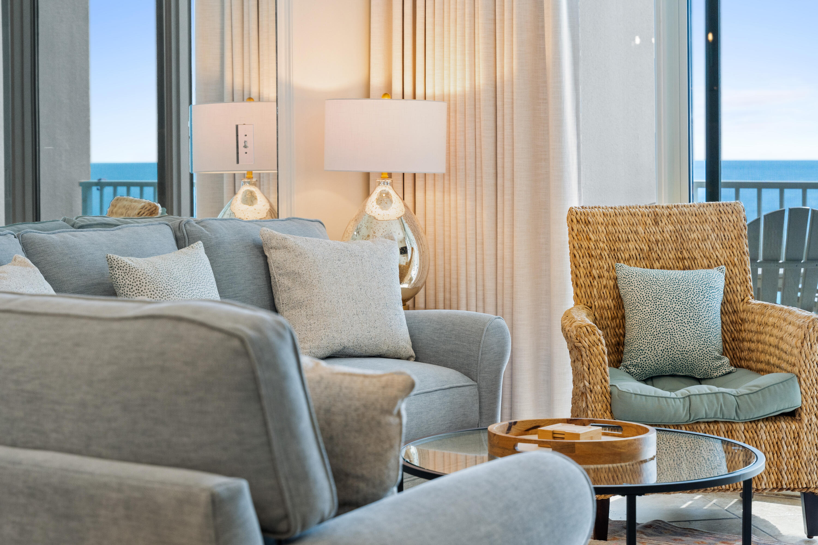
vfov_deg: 18.2
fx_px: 1701
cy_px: 272
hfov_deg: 27.0
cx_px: 409
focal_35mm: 75
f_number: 4
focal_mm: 49.9
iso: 400
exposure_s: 1/50
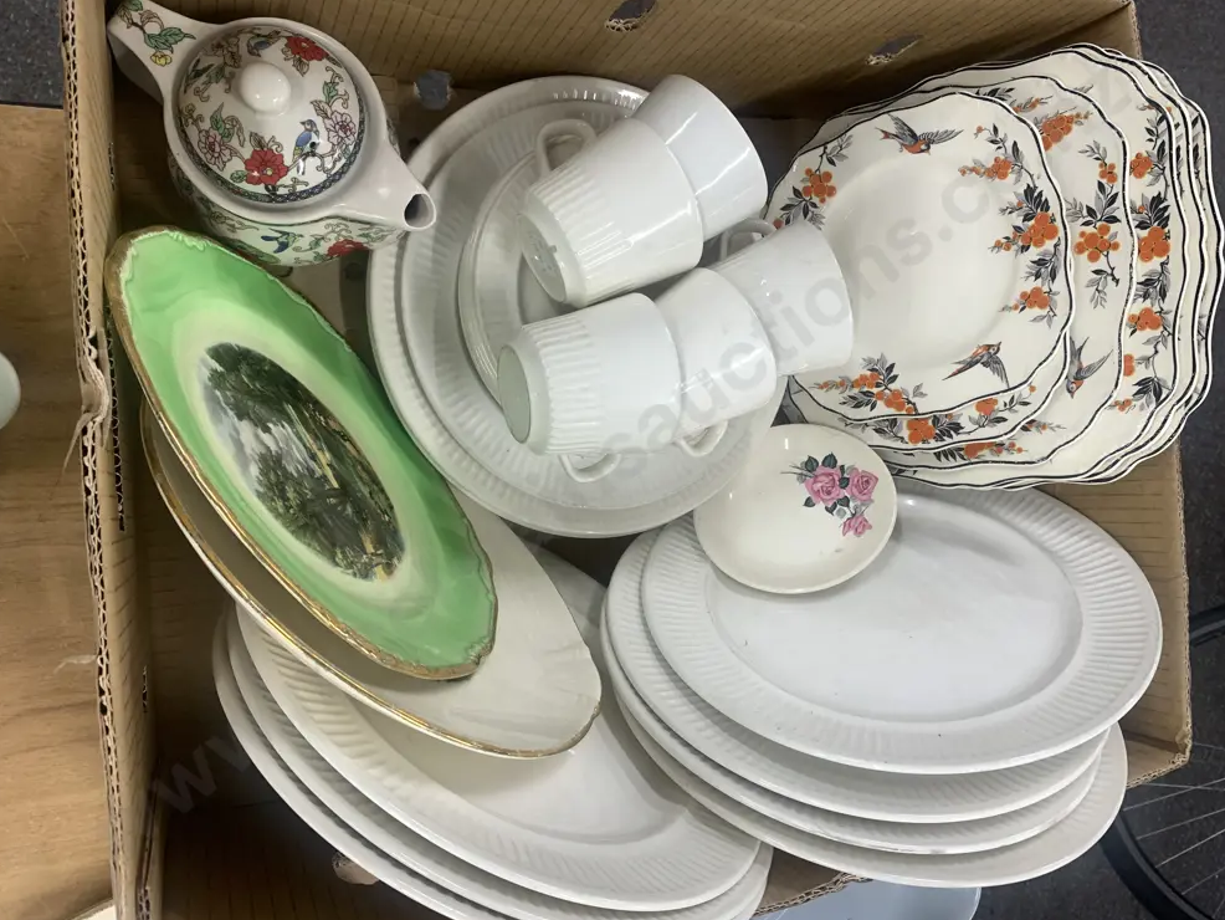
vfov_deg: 51.4
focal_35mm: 27
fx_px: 956
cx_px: 610
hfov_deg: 65.3
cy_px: 465
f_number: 1.8
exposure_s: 1/100
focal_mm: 4.25
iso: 80
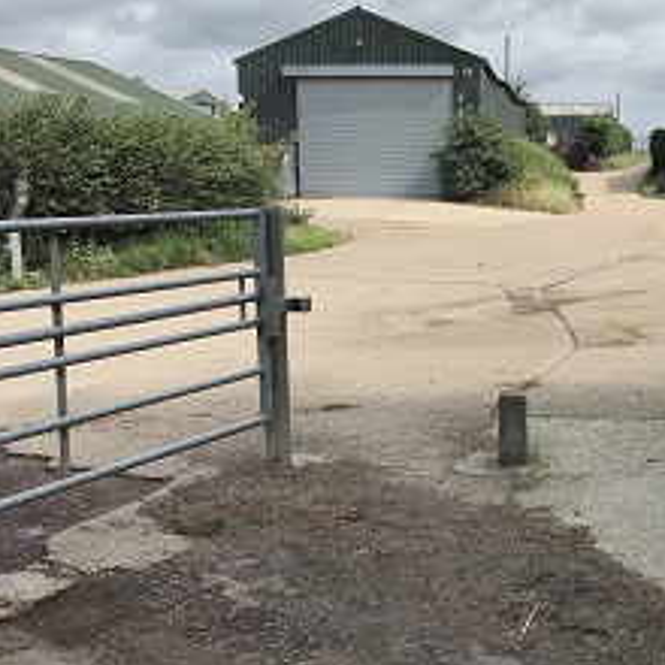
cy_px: 281
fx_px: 978
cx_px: 574
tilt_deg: -5.1
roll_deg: -0.9
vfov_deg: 37.5
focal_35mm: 45
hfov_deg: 35.7
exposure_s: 1/2591
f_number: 1.8
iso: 20
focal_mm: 3.99
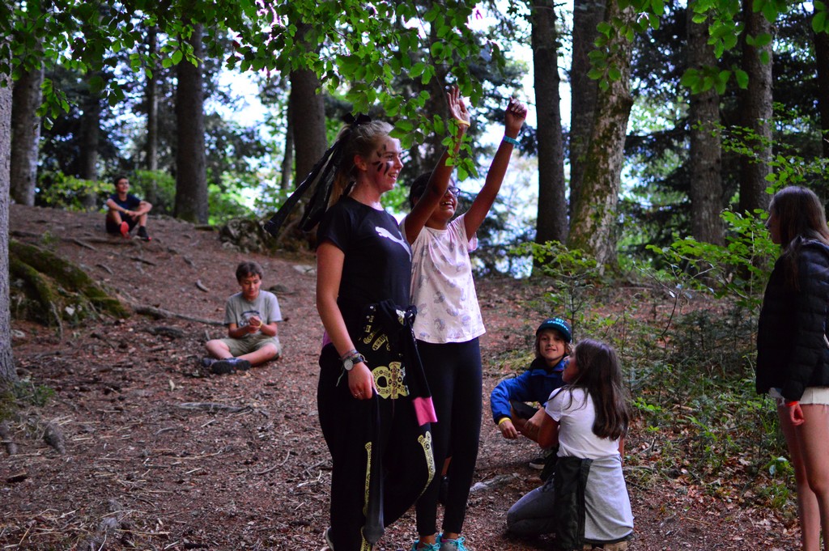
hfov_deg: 37.9
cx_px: 414
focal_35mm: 52
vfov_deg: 25.7
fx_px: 1208
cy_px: 276
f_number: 1.8
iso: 3200
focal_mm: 35
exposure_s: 1/320
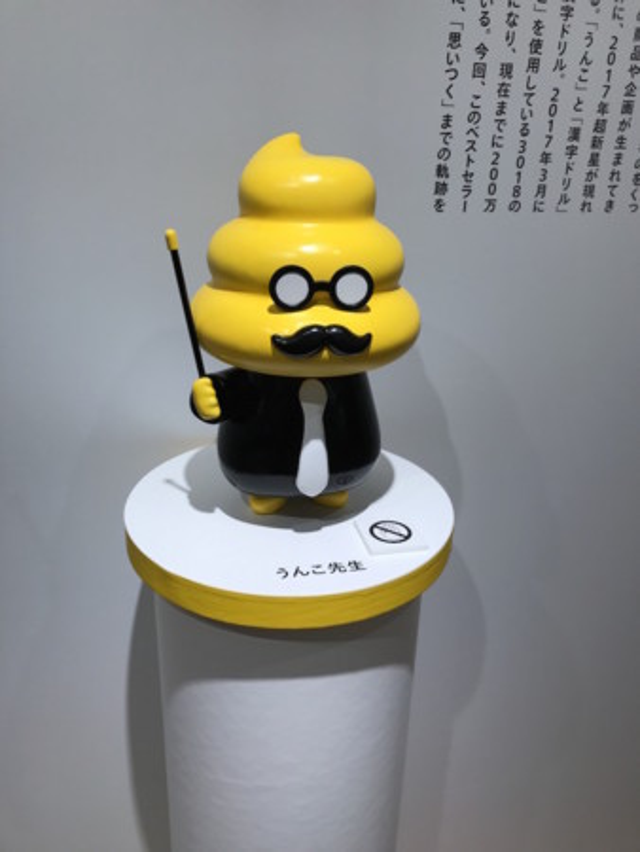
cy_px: 426
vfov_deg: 63.4
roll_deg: -1.9
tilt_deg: -20.6
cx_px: 320
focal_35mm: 28
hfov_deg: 49.8
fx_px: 690
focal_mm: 3.99
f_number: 1.8
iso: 32
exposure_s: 1/100
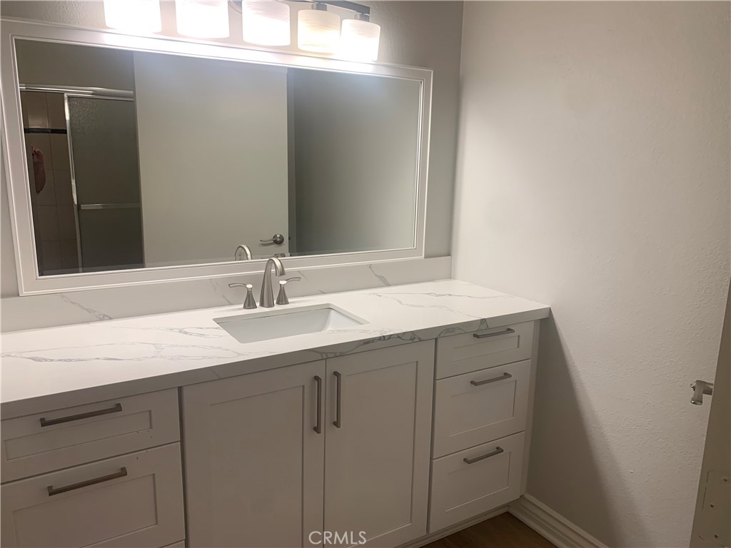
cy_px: 274
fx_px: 549
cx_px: 366
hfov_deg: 67.3
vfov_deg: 53.1
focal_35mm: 26
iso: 64
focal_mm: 4.25
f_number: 1.8
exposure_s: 1/120
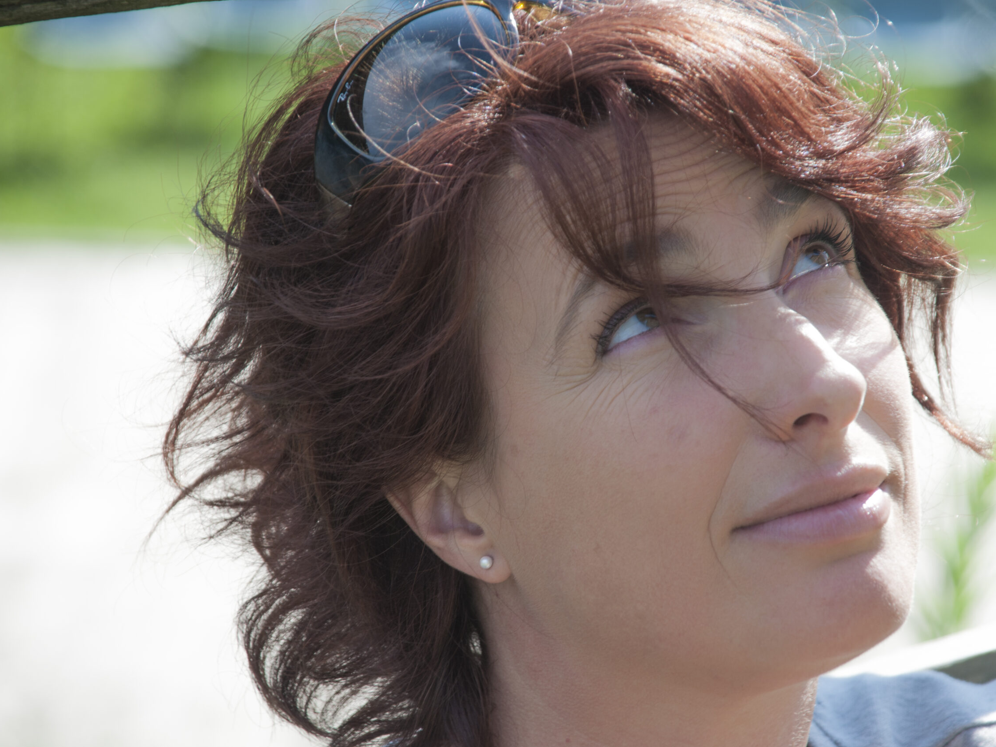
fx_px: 7827
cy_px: 374
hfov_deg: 7.3
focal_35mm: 272
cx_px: 534
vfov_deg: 5.5
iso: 200
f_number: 9
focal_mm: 250
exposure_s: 1/160
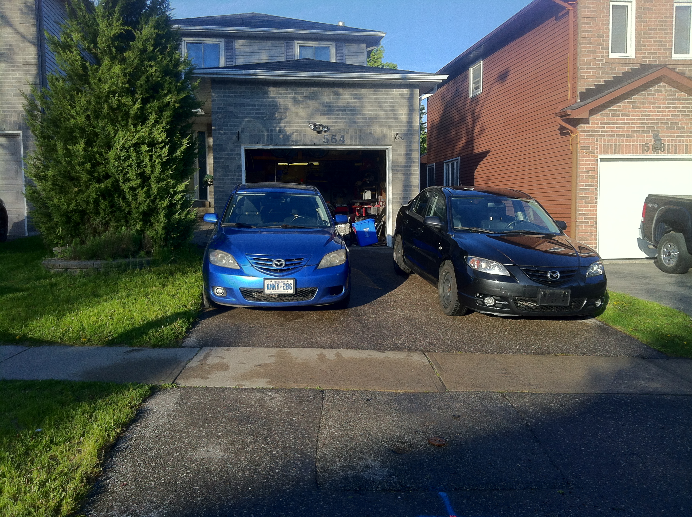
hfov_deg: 52.7
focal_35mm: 35
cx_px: 346
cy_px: 258
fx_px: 699
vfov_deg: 40.6
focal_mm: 3.85
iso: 80
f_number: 2.8
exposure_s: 1/318
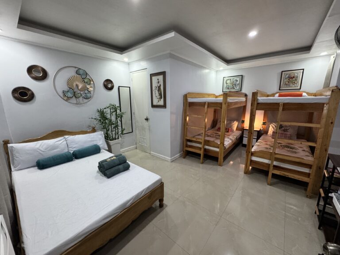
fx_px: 138
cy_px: 128
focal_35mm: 14
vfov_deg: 85.7
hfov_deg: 102.1
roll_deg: +0.8
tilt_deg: -11.9
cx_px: 170
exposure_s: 1/60
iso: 400
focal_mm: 2.22
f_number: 2.2
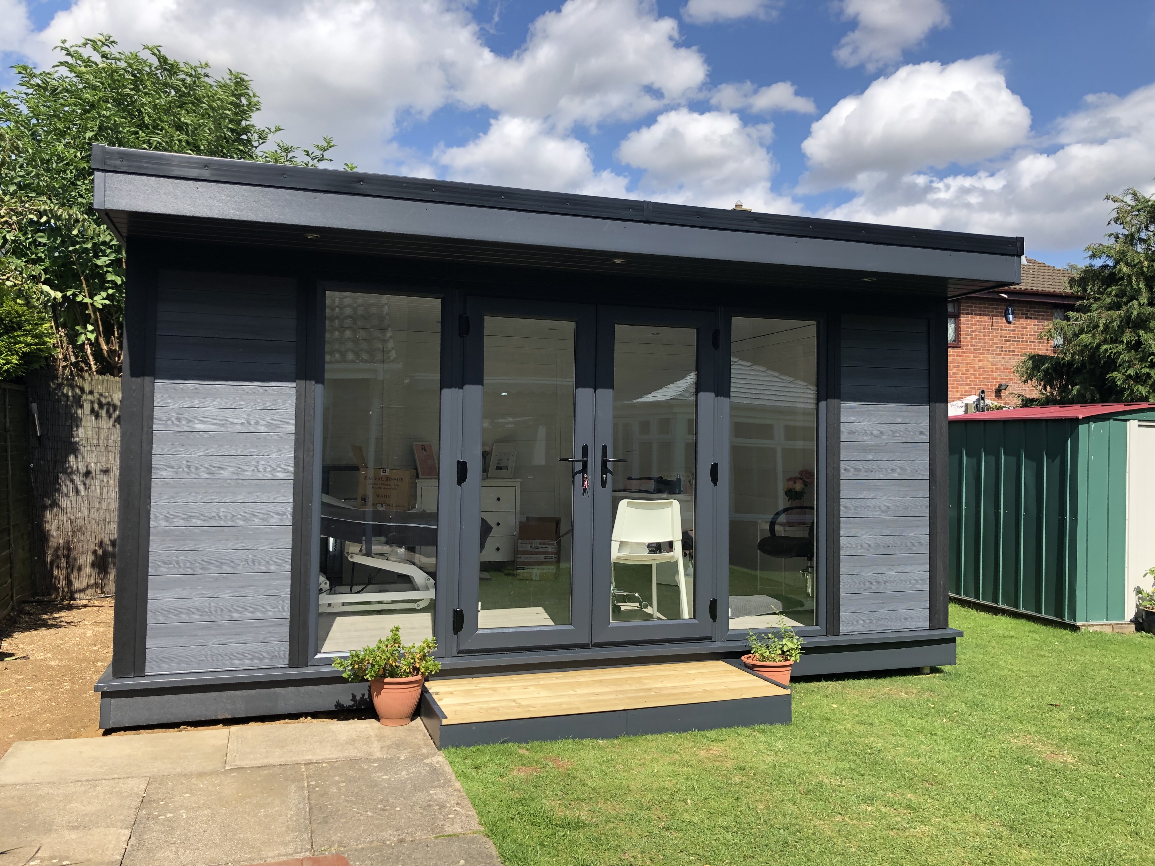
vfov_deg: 49.7
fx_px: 934
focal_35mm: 28
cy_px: 433
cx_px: 578
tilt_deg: -0.3
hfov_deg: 63.4
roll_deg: +0.1
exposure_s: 1/1412
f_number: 1.8
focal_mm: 4
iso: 20
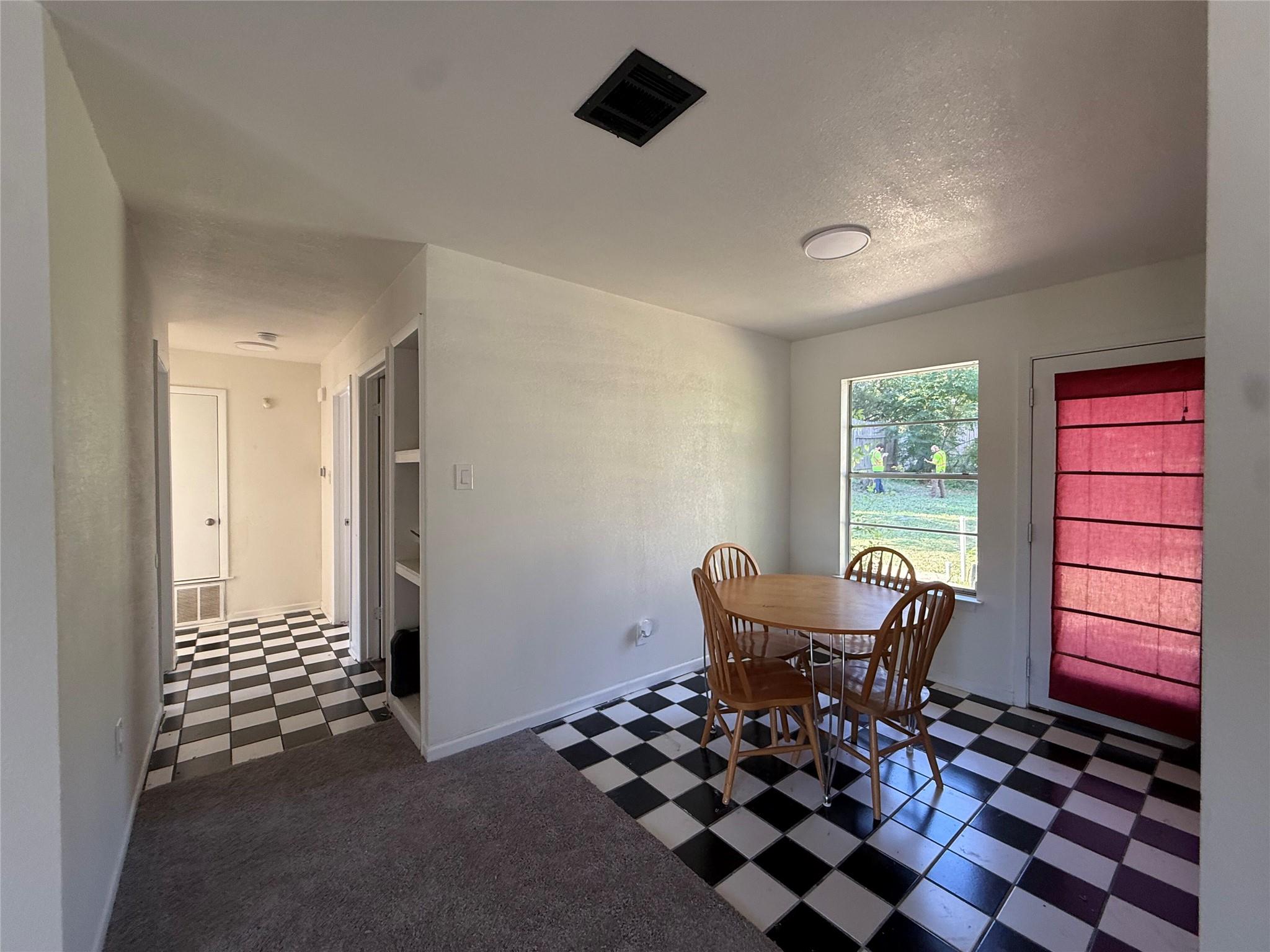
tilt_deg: -0.2
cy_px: 476
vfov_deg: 85.7
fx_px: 514
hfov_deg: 102.1
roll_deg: +0.4
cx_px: 635
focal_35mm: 14
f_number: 2.2
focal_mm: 2.22
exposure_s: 1/99
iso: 125
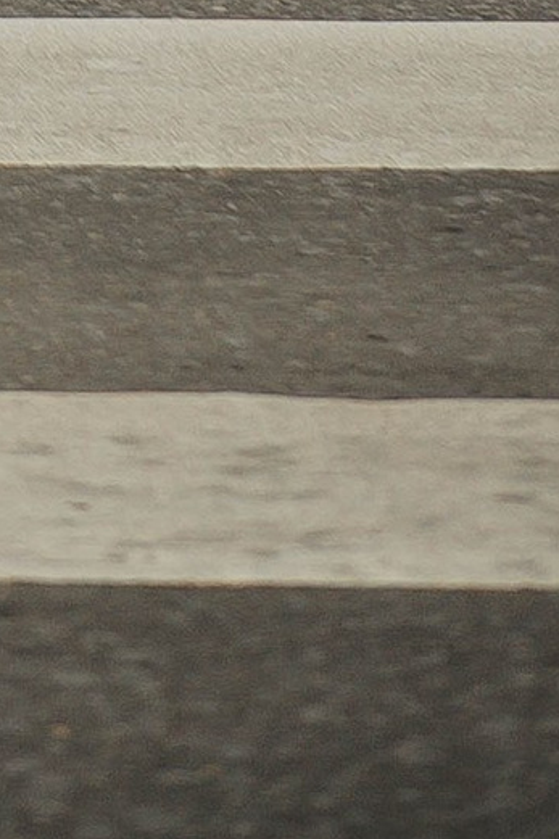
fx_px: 9019
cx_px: -1450
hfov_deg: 3.4
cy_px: -1887
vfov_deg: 5.0
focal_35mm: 387
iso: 100
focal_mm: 35
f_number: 1.8
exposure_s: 1/2500
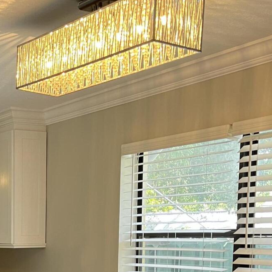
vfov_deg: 22.9
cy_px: 314
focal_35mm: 70
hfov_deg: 23.0
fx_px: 622
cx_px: -36
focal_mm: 5.1
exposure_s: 1/60
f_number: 1.6
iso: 100
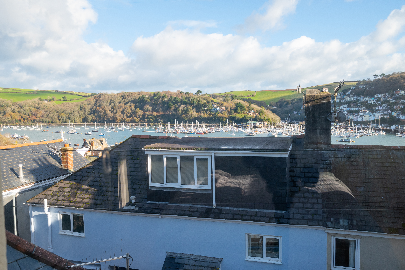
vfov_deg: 43.6
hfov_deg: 61.9
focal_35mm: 30
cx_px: 202
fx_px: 338
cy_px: 135
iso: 400
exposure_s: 1/250
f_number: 11
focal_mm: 30
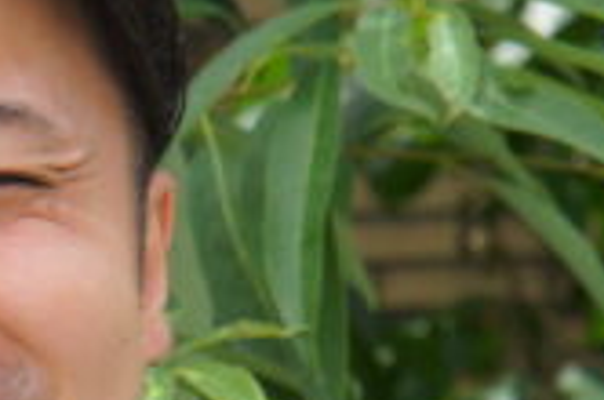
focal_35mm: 285
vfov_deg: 4.8
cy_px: 478
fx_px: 4778
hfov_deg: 7.1
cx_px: -273
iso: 200
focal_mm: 41
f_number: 5.6
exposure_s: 1/500
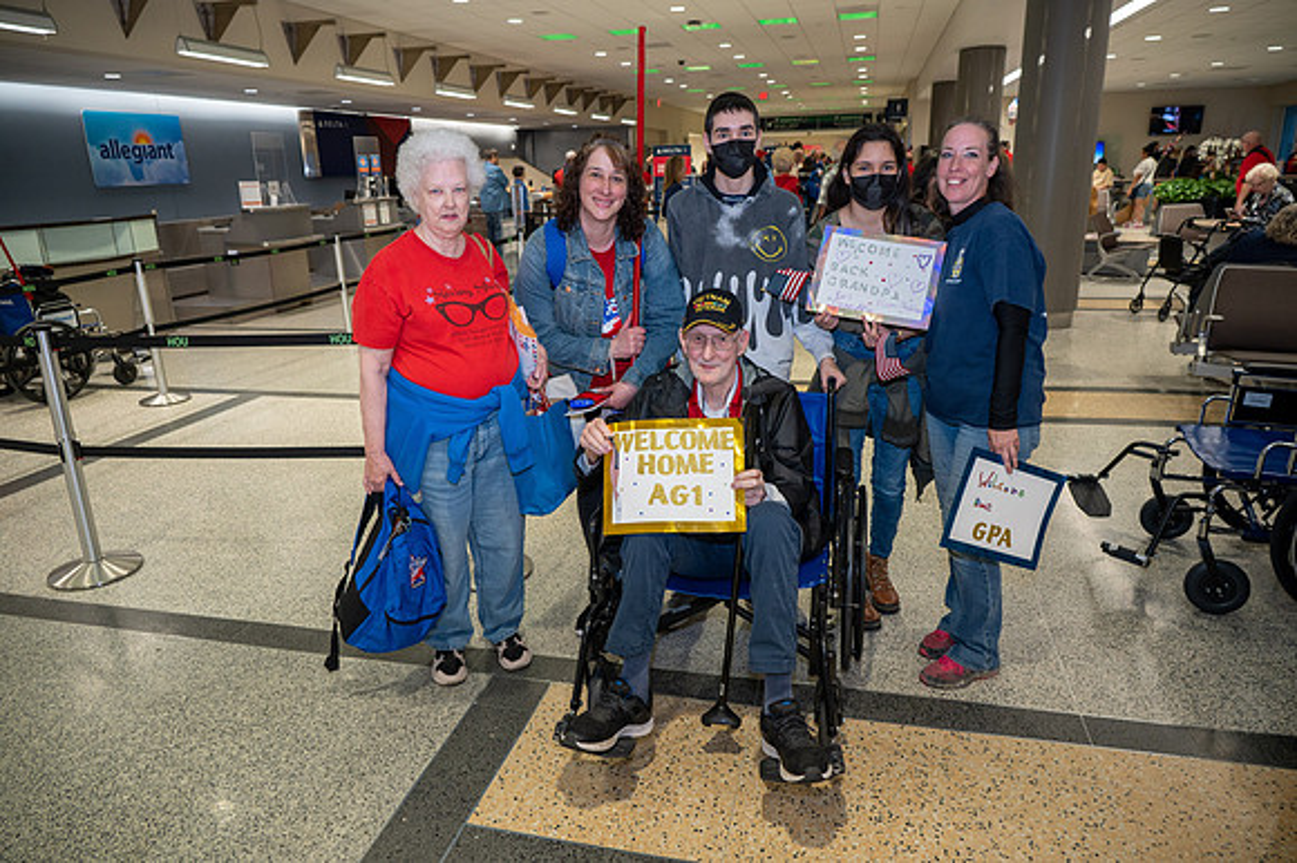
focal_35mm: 24
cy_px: 432
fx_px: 864
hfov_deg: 73.8
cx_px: 648
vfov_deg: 53.1
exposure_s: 1/50
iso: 1000
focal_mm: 24
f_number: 4.5
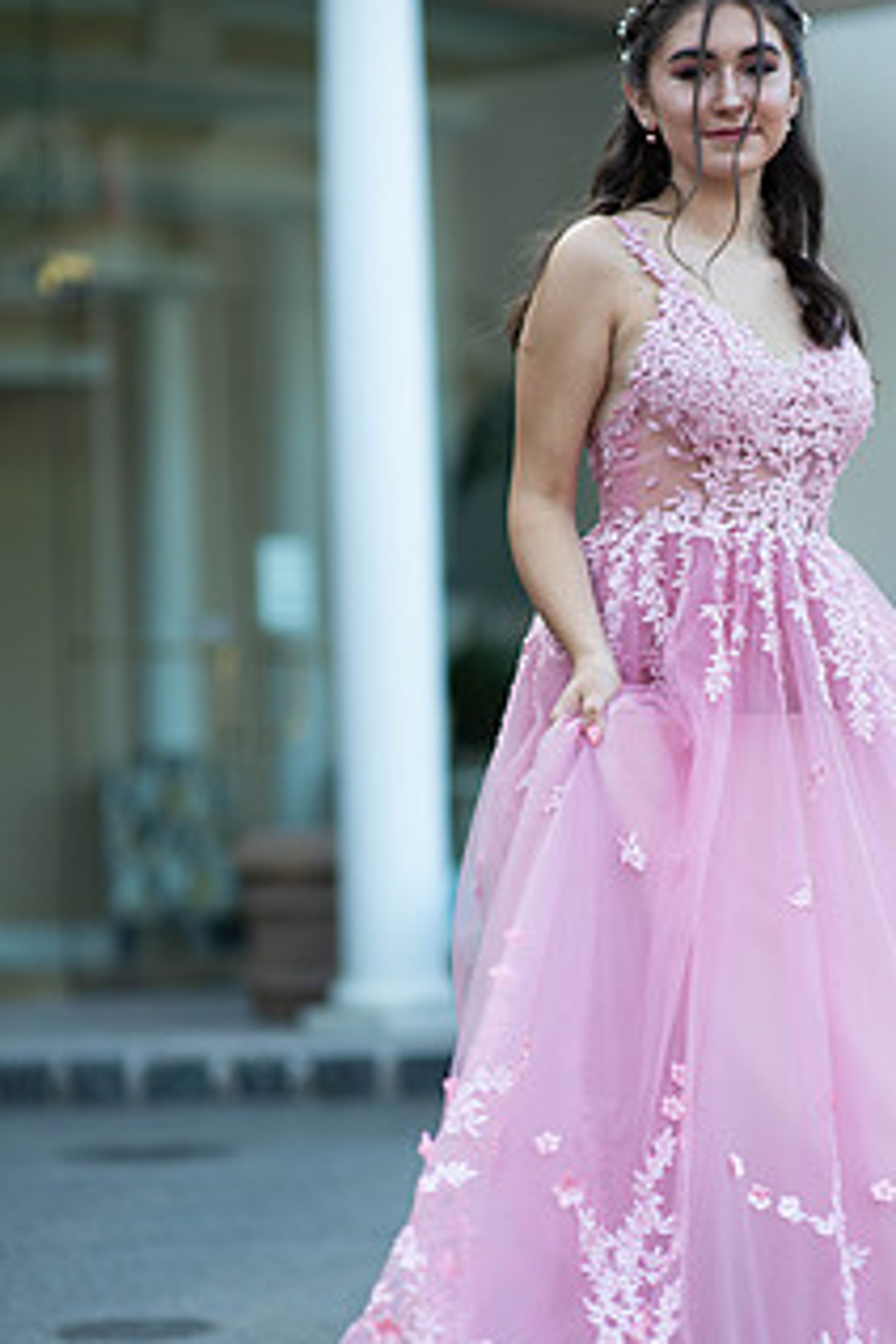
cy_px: 790
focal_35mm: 120
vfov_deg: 17.1
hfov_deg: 11.4
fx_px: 4480
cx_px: 628
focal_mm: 85
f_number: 2
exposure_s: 1/640
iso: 250
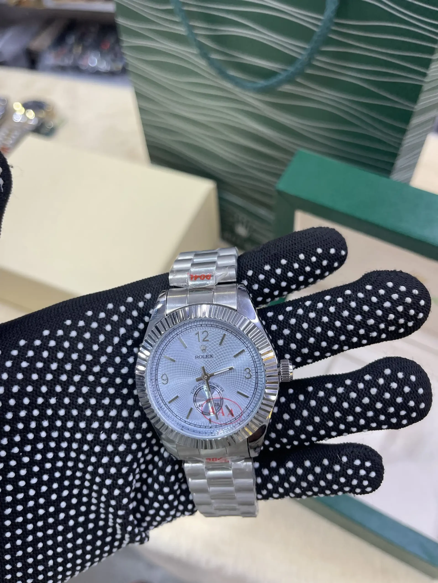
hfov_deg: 54.9
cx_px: 219
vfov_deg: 69.4
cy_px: 292
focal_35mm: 25
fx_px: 422
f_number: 1.6
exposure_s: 1/100
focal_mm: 5.1
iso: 80
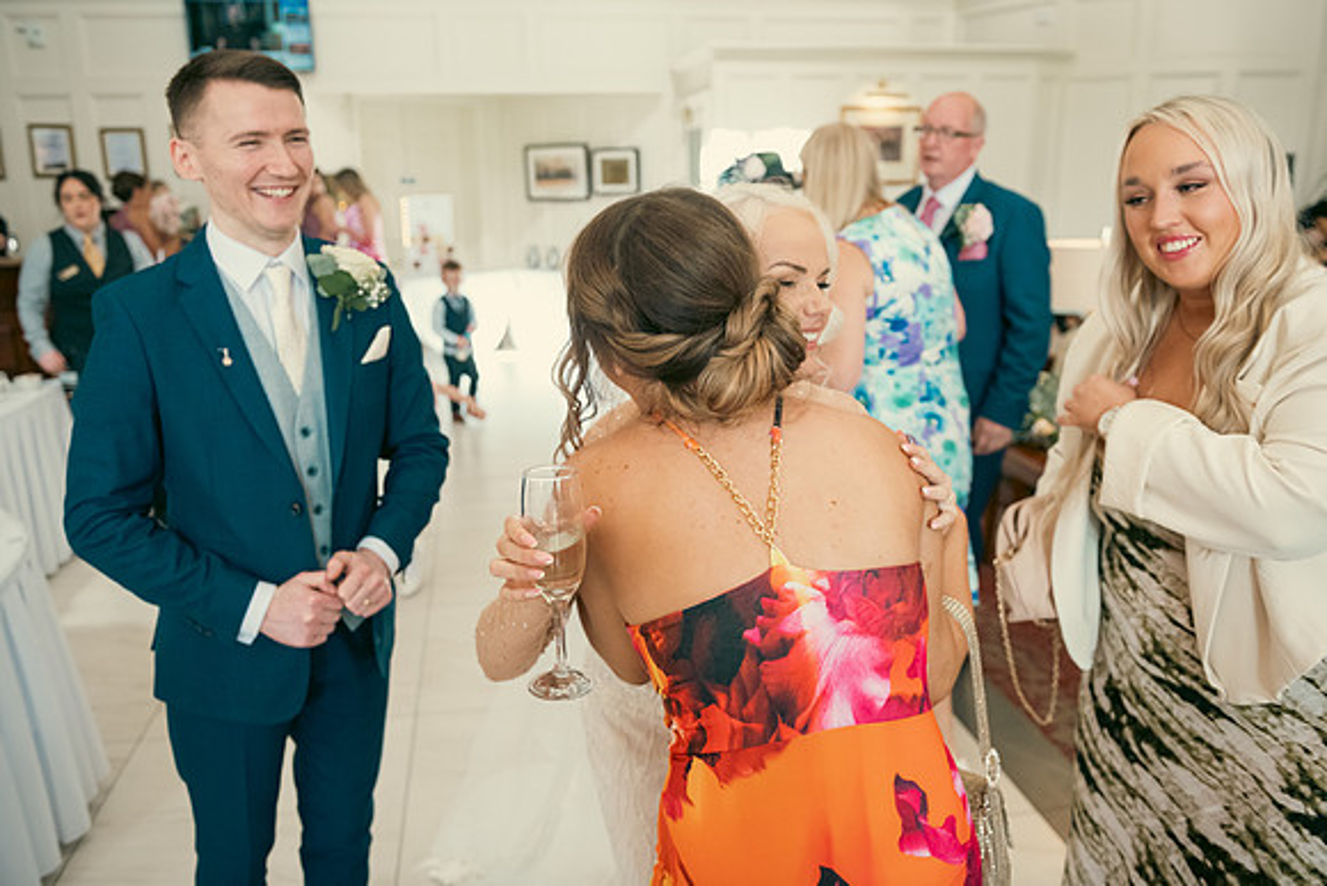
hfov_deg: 65.5
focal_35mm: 28
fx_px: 1032
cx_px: 664
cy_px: 443
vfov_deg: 46.4
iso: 800
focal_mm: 28
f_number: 3.5
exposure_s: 1/160
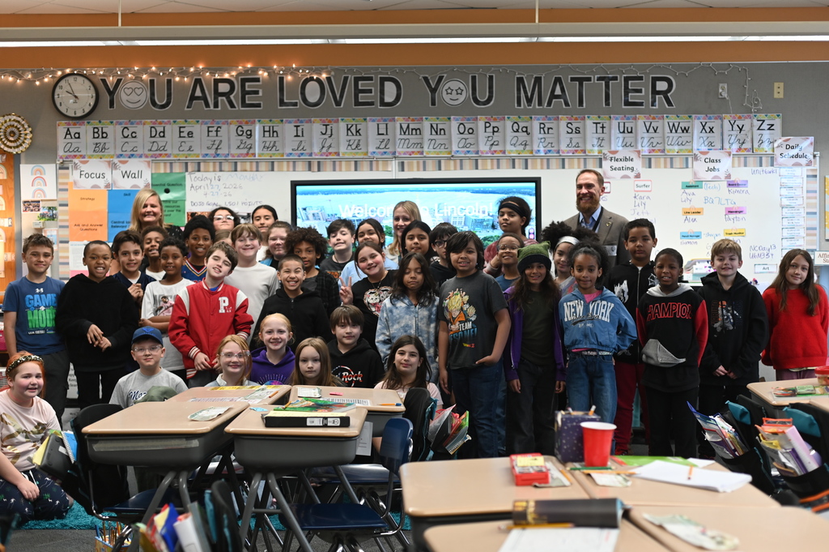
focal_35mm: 50
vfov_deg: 26.9
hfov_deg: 39.6
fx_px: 1150
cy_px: 276
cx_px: 414
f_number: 2.8
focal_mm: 50
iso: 640
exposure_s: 1/125
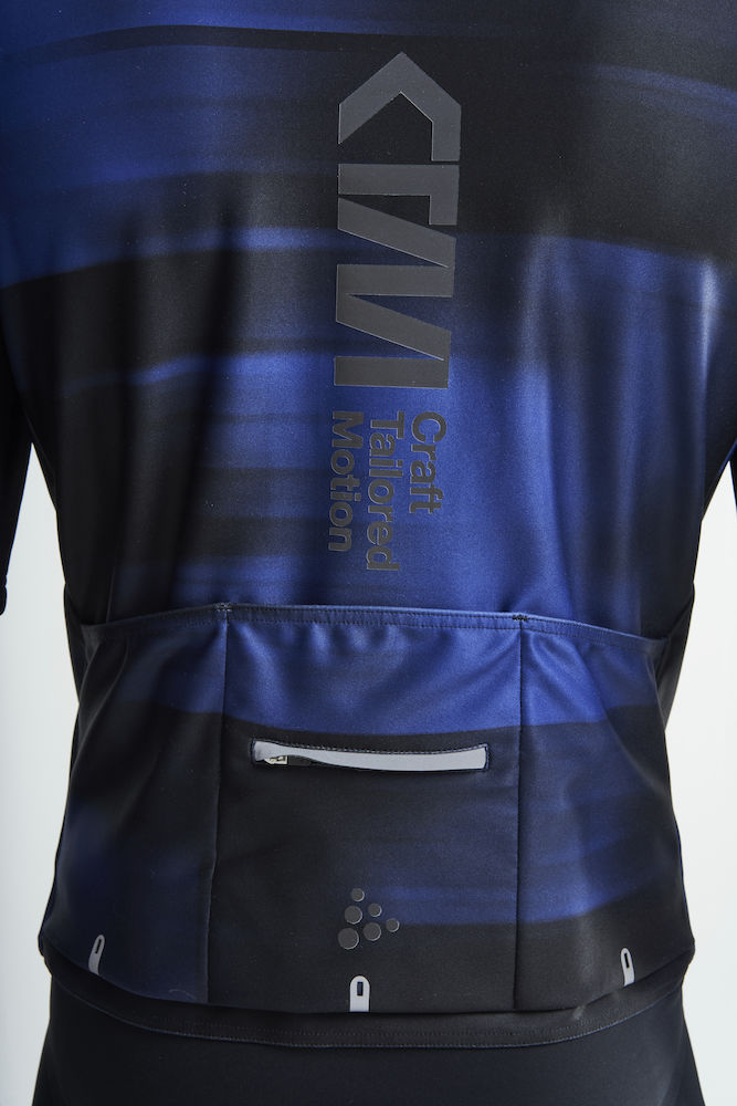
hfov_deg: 24.6
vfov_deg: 36.2
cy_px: 553
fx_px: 1688
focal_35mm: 55
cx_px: 368
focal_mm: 55
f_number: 11
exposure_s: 1/200
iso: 100
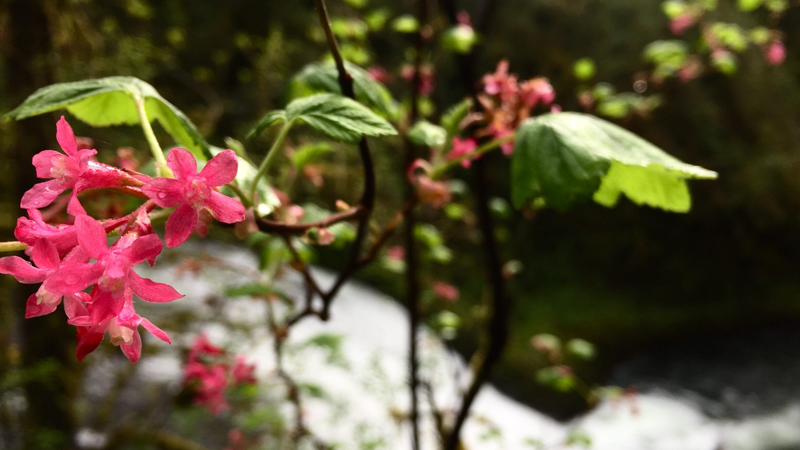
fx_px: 700
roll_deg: +0.1
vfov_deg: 35.5
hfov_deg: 59.5
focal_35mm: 33
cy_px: 273
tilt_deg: -21.5
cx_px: 416
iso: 32
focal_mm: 4.15
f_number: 2.2
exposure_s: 1/199
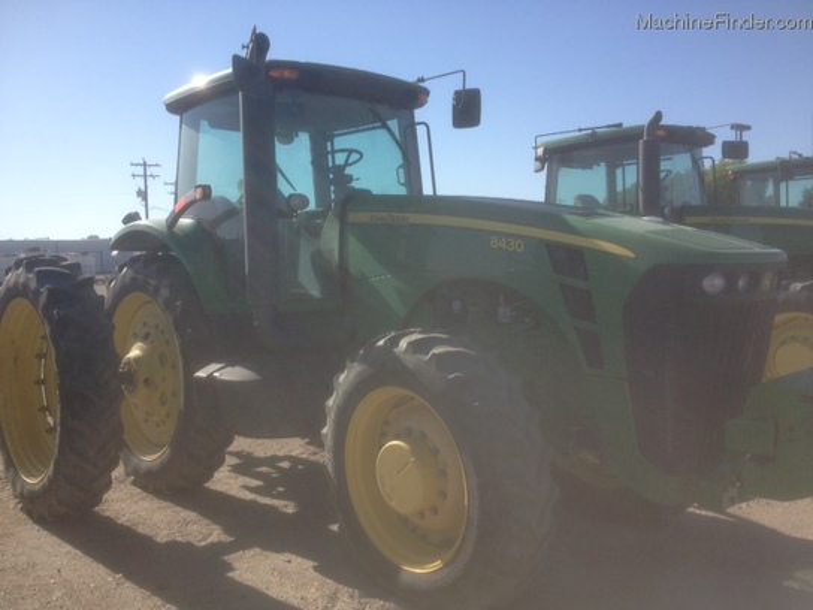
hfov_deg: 52.6
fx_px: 822
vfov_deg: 40.7
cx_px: 406
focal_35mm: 35
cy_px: 305
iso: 64
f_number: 2.4
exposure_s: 1/1493
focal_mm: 4.28
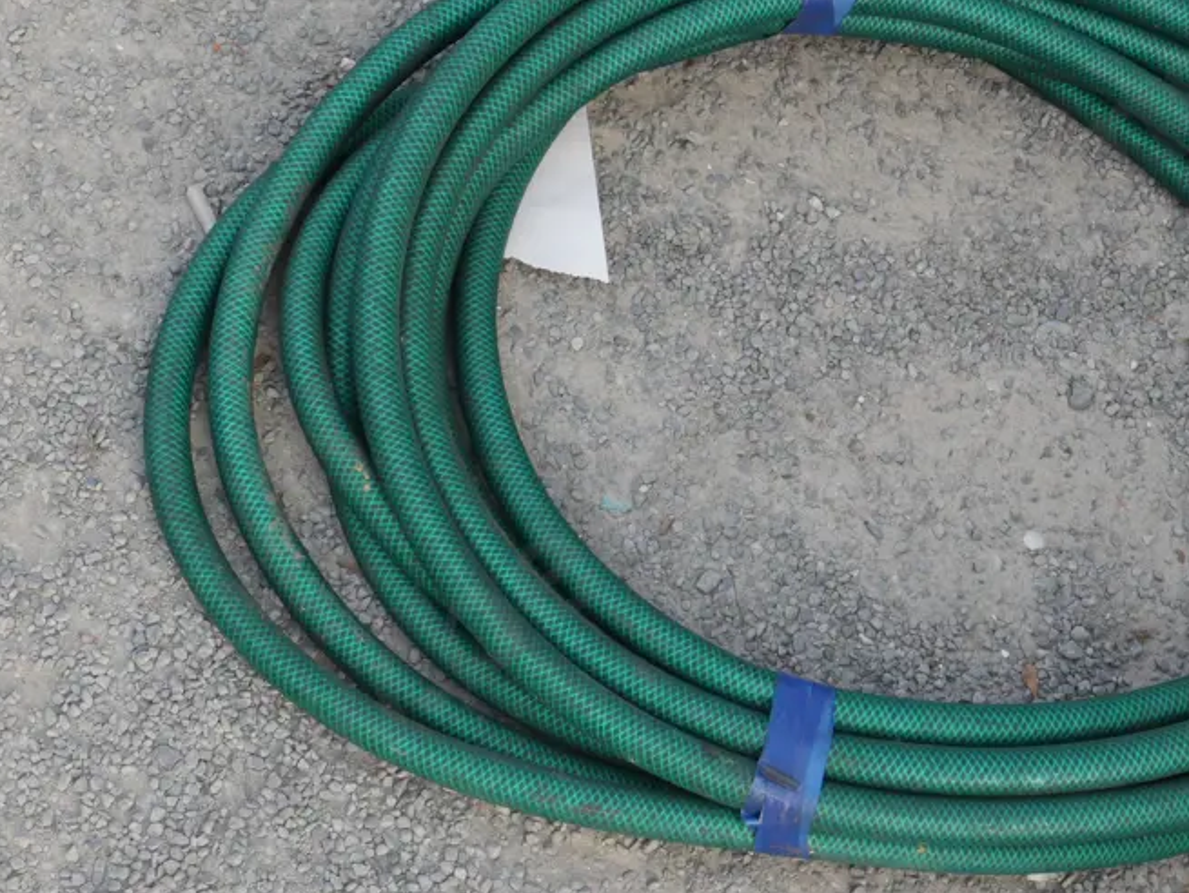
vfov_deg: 19.6
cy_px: 359
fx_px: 2578
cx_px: 842
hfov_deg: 25.8
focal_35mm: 75
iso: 640
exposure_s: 1/60
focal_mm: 24
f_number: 10
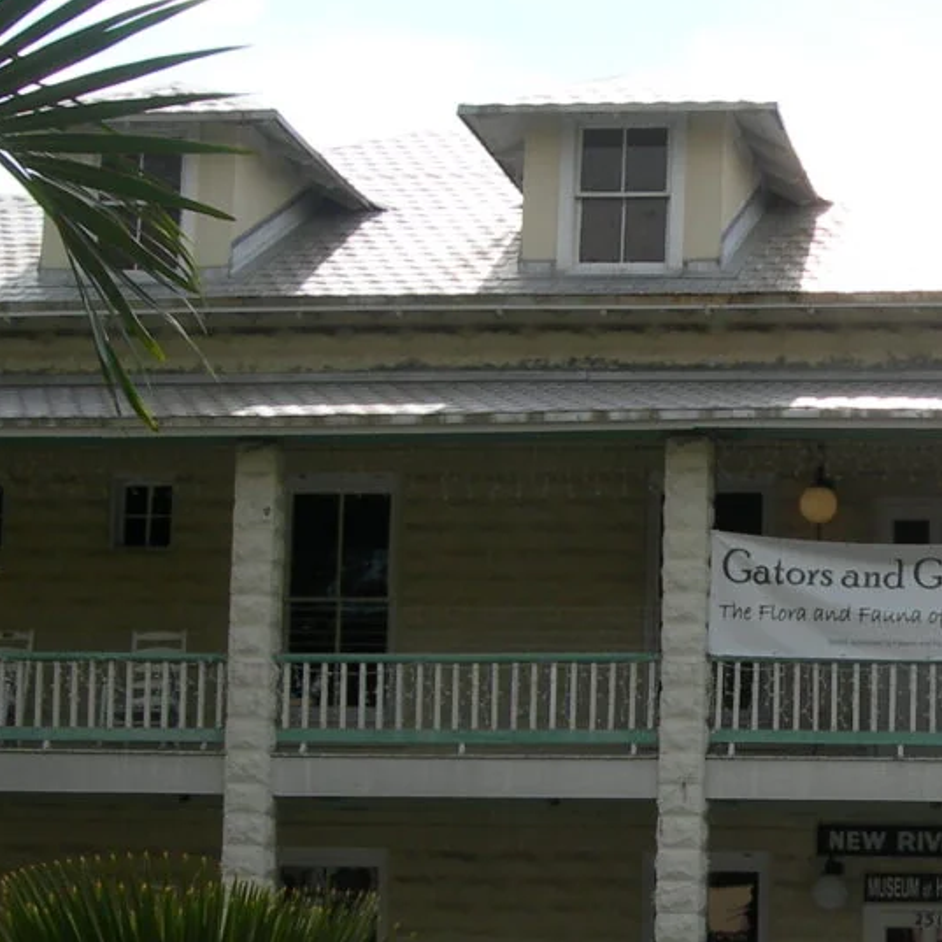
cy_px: 663
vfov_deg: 17.3
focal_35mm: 100
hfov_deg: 17.0
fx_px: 3079
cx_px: 972
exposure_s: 1/584
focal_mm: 7.8
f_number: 4.8
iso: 50
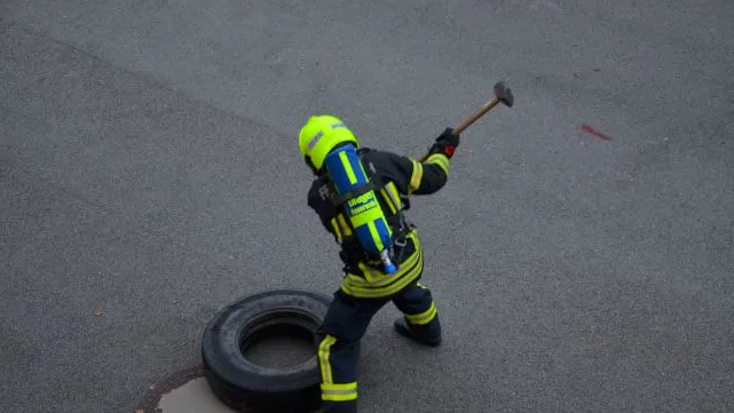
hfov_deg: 29.5
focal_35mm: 72
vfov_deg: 16.9
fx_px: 1393
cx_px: 368
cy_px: 235
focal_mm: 45
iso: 800
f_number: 4.8
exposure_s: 1/50
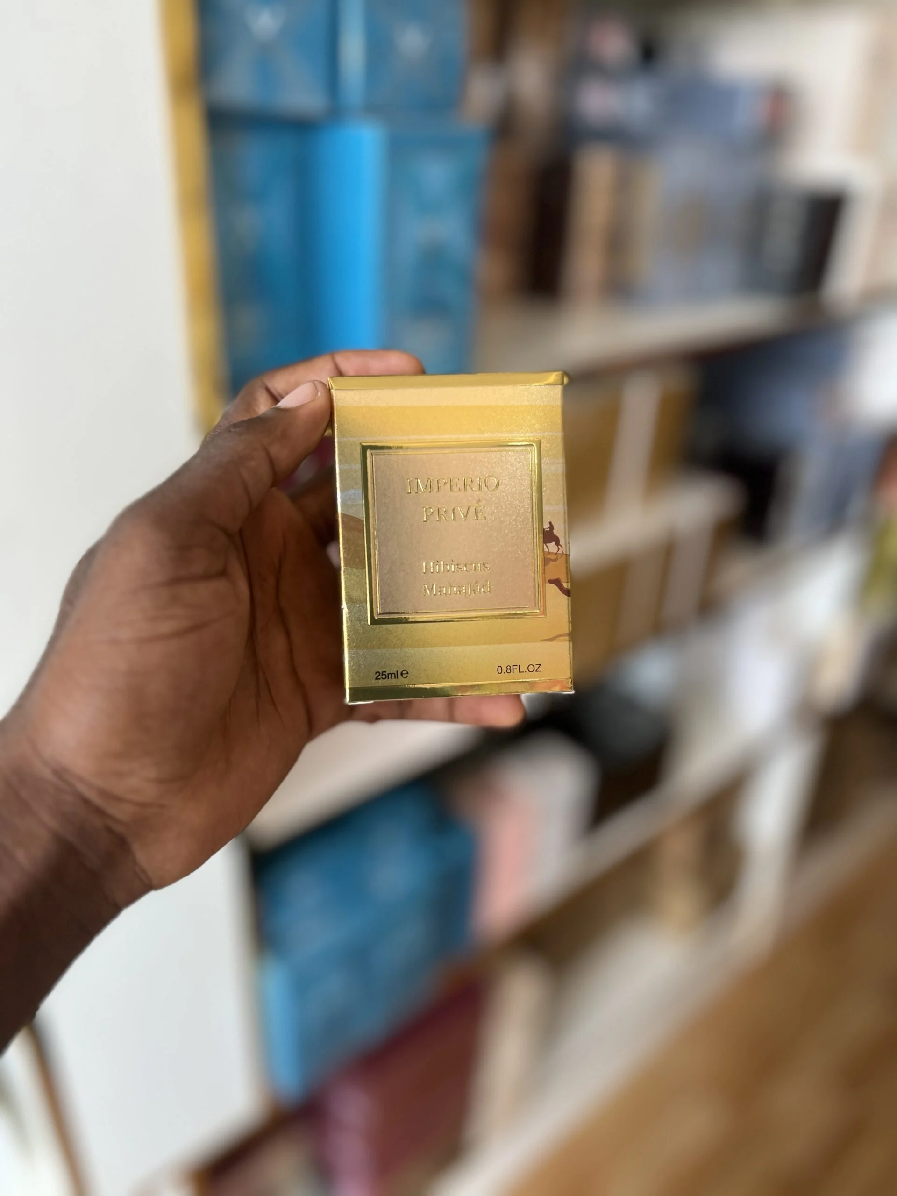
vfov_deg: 67.3
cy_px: 598
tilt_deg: -27.7
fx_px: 898
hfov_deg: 53.1
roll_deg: -1.5
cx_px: 448
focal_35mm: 26
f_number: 1.5
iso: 40
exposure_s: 1/100
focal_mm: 5.7
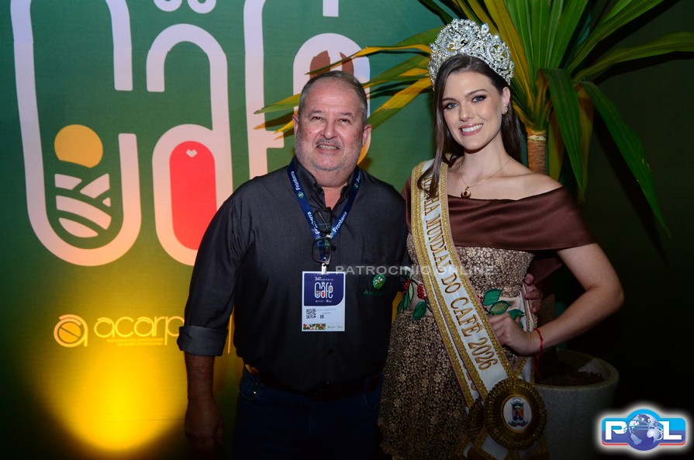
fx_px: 693
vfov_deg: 36.7
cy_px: 230
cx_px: 347
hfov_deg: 53.2
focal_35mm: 36
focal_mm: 24
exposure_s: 1/160
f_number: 5
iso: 1600
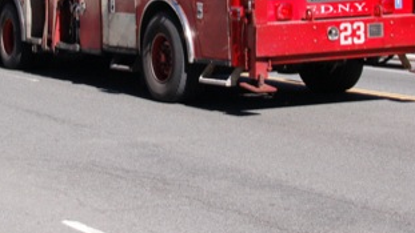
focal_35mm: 113
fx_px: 1244
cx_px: 144
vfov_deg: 10.6
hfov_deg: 18.9
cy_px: 3
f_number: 11
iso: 800
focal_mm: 35
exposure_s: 1/500
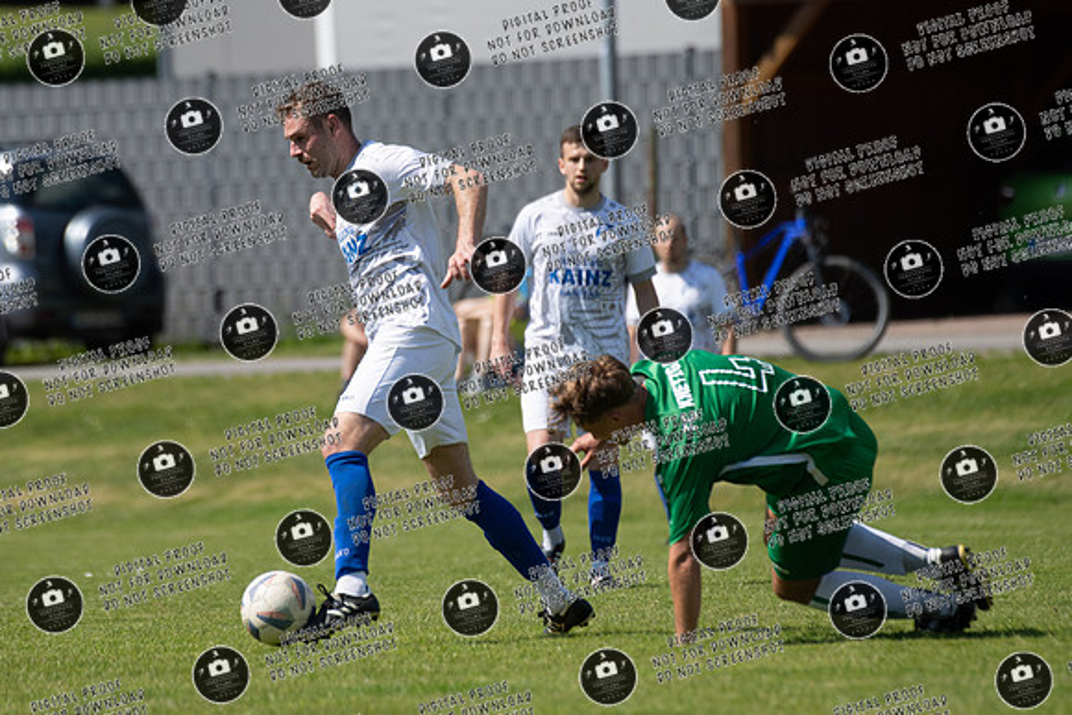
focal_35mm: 463
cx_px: 459
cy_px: 316
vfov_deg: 3.0
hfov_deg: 4.5
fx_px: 13777
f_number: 5.6
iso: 280
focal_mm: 370
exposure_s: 1/1600
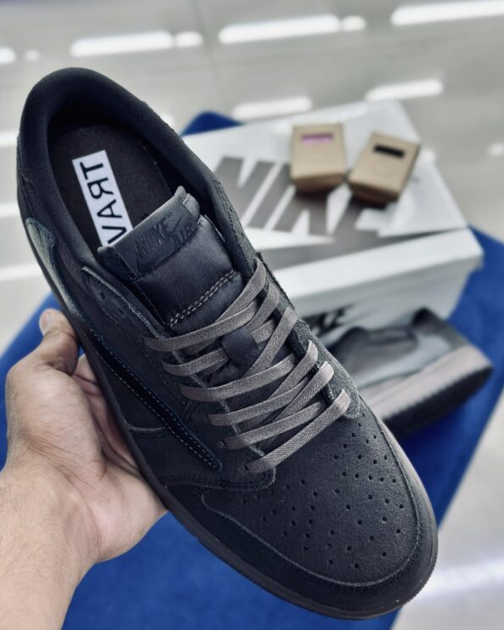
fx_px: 1100
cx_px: 229
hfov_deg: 25.8
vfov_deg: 31.9
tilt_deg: -56.3
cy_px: 359
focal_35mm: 59
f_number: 1.78
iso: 100
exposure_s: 1/100
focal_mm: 6.86
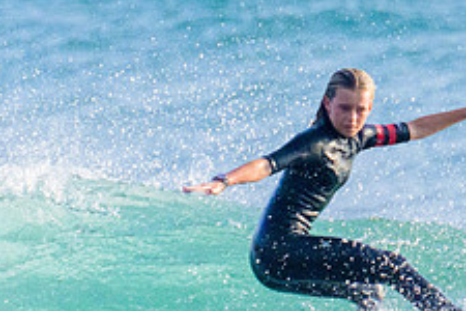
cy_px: 257
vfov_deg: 0.5
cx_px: 146
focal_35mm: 2828
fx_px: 36604
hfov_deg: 0.7
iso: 2200
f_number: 13
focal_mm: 800
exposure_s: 1/2000
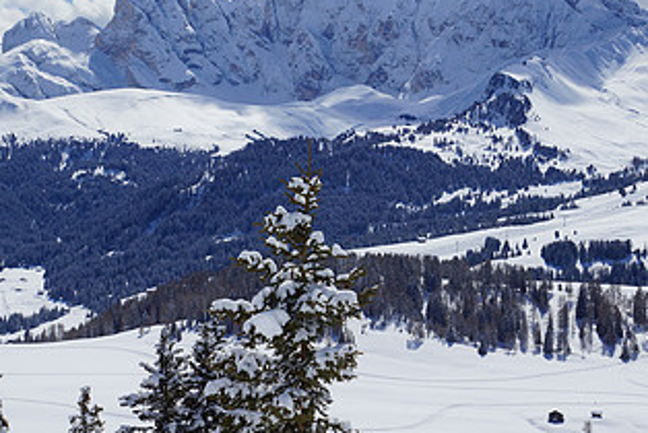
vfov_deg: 14.1
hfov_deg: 21.0
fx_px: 1746
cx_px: 380
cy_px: 325
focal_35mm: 97
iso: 100
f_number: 8
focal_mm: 35
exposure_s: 1/1250
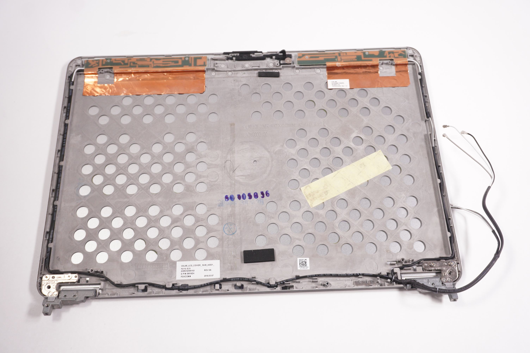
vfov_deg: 38.3
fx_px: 507
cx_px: 265
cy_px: 176
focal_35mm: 34
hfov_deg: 55.1
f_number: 5.6
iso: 800
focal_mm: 23
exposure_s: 1/250
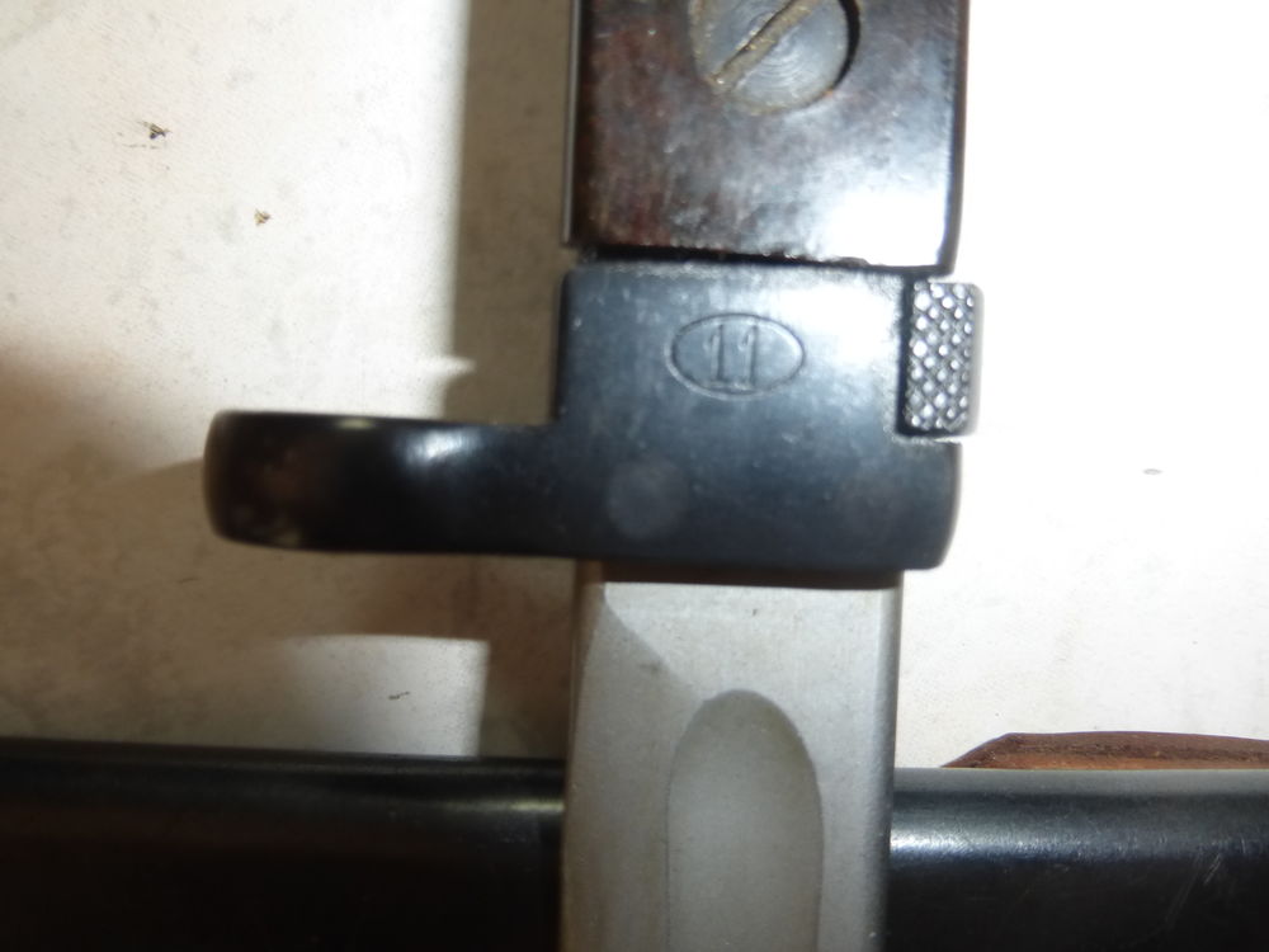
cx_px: 634
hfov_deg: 71.6
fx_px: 880
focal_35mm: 24
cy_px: 476
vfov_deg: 56.8
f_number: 3.3
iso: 160
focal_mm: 4.3
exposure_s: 1/4
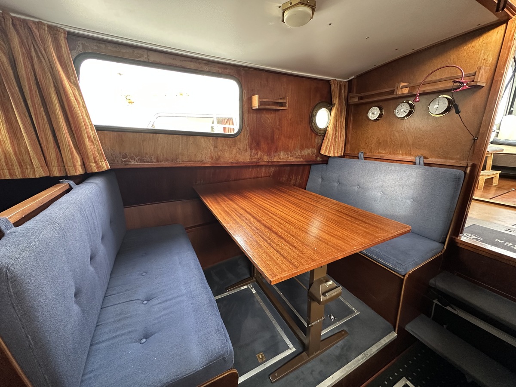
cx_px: 258
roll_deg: +4.1
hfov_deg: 102.1
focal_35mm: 14
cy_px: 194
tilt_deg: -16.7
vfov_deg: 85.7
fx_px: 209
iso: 320
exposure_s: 1/74
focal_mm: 2.22
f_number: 2.2
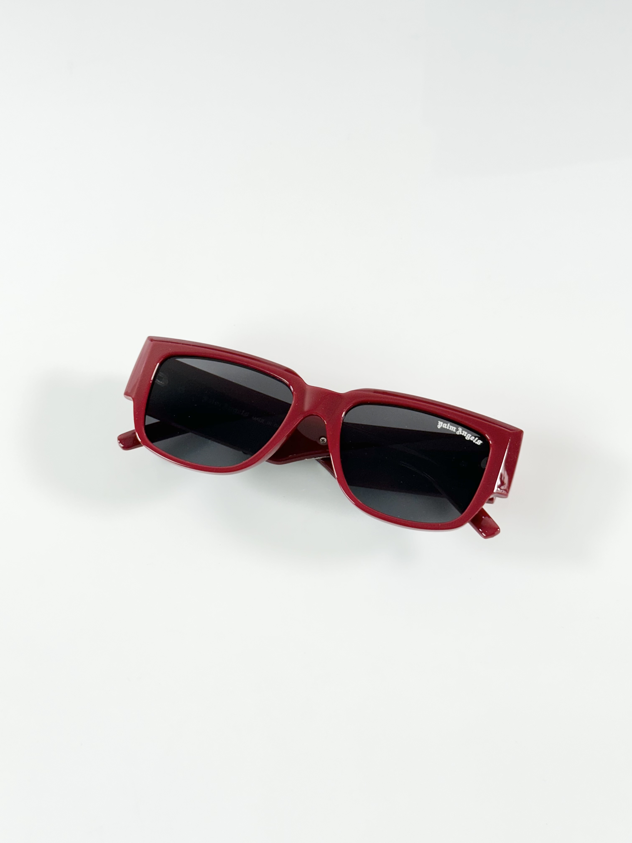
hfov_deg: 30.3
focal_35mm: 48
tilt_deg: -61.6
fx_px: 1168
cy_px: 422
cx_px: 316
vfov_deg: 39.7
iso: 64
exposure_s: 1/100
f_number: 1.78
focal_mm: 6.86
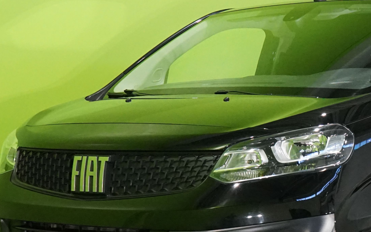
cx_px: 304
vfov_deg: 12.3
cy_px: 172
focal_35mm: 106
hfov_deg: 19.4
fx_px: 1072
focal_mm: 38
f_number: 6.3
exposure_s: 1/125
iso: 6400
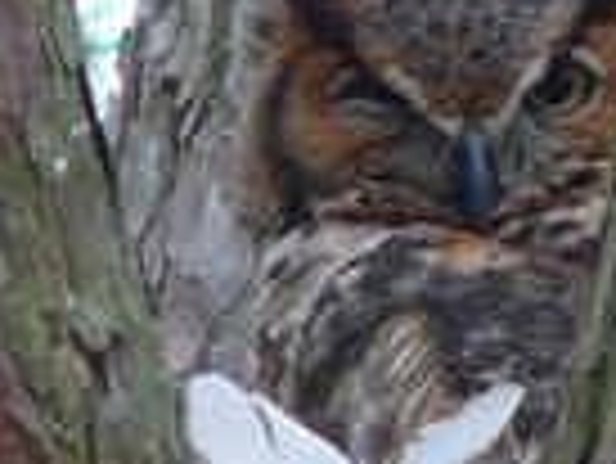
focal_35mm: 1966
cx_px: 715
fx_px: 35016
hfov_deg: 1.0
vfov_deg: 0.8
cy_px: 712
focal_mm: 88.8
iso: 100
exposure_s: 1/50
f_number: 3.7
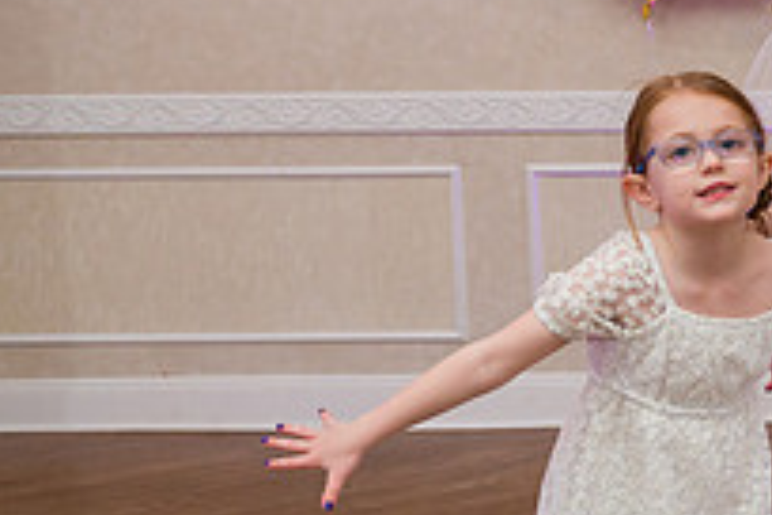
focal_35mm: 74
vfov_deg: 18.4
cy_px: 276
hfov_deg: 23.8
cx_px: 1026
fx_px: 1587
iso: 1250
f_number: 5
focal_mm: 26
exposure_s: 1/200
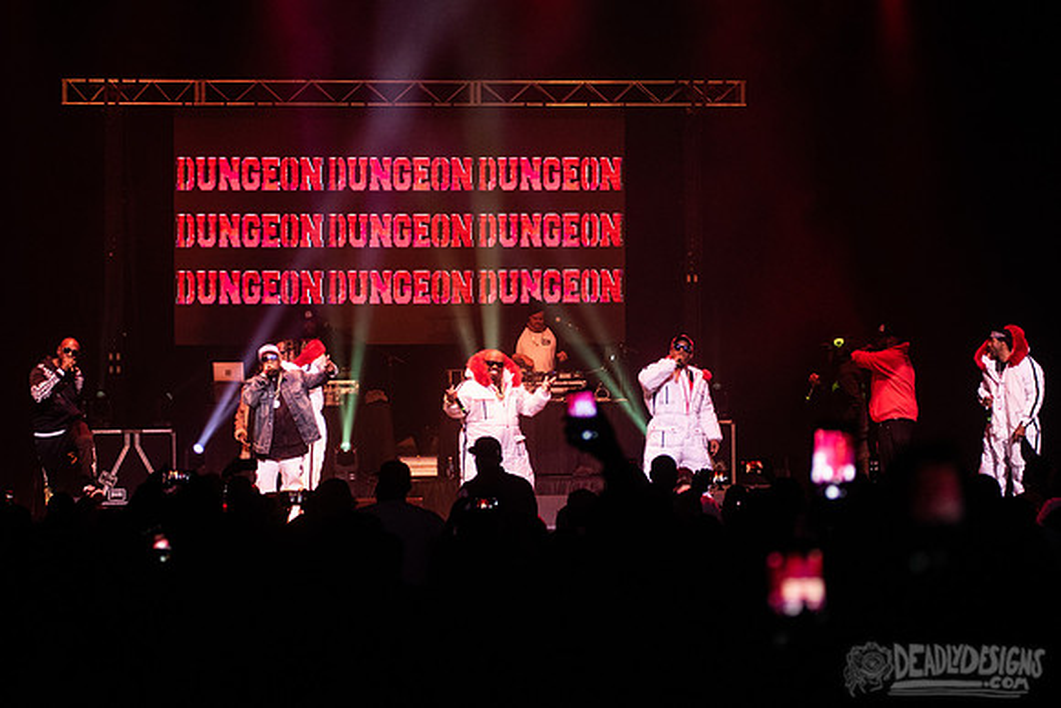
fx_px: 2770
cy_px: 323
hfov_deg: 21.7
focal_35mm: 94
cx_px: 513
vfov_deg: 14.6
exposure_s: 1/500
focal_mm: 80
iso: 3200
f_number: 3.5
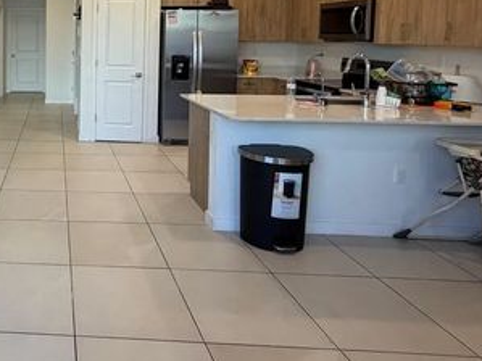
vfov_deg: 44.0
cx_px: 32
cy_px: 60
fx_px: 418
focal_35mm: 30
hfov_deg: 51.5
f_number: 2.2
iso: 250
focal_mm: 2.22
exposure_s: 1/120
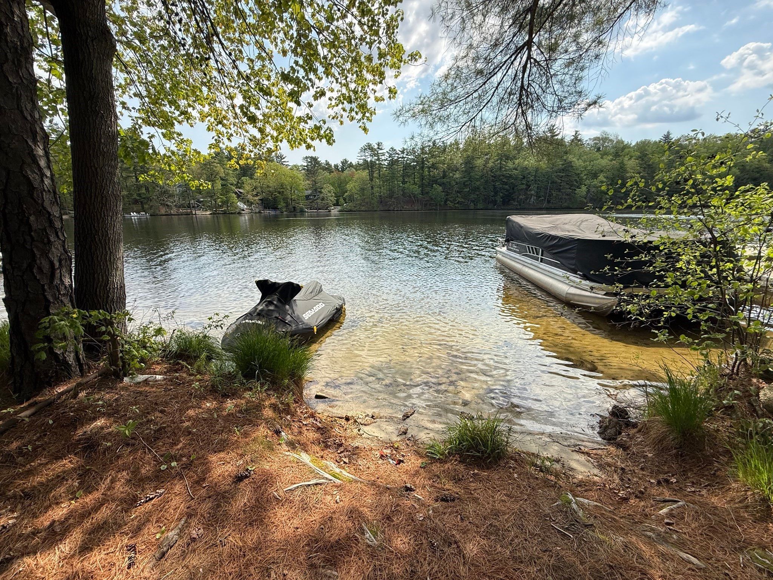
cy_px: 290
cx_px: 386
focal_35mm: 14
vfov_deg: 85.7
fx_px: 313
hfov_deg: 102.1
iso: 50
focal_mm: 2.22
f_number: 2.2
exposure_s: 1/1285
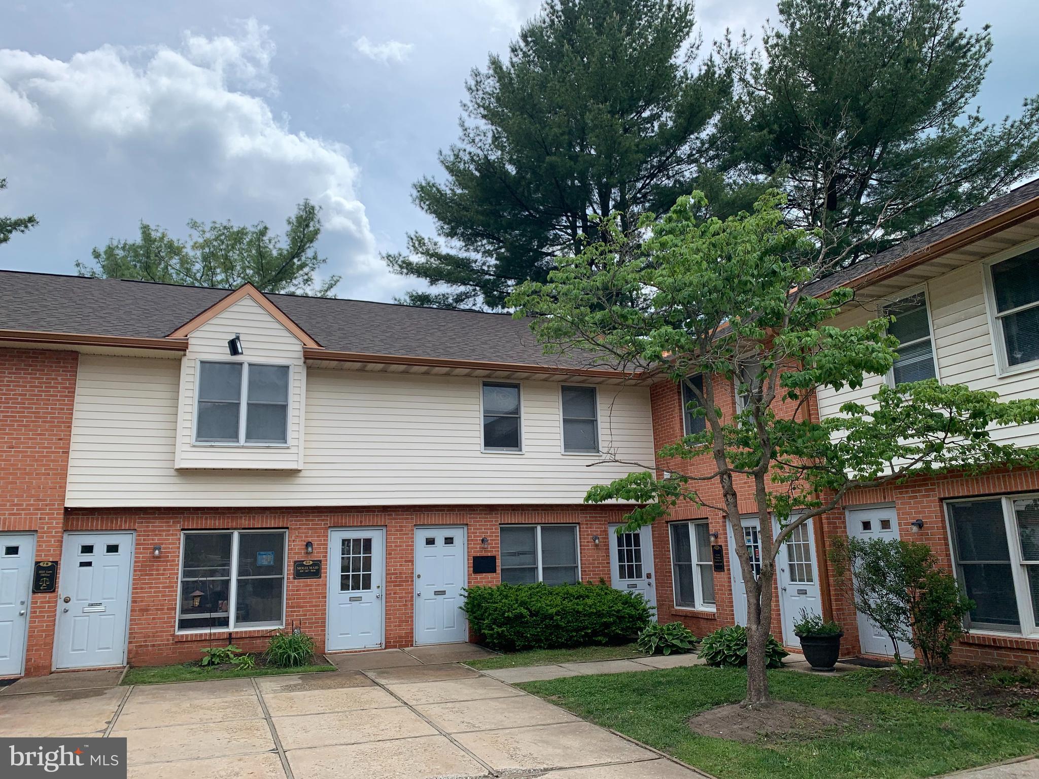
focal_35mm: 26
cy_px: 390
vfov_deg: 53.1
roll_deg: +1.5
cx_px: 520
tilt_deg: +11.8
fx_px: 780
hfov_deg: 67.3
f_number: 1.8
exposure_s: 1/1992
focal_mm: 4.25
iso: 25
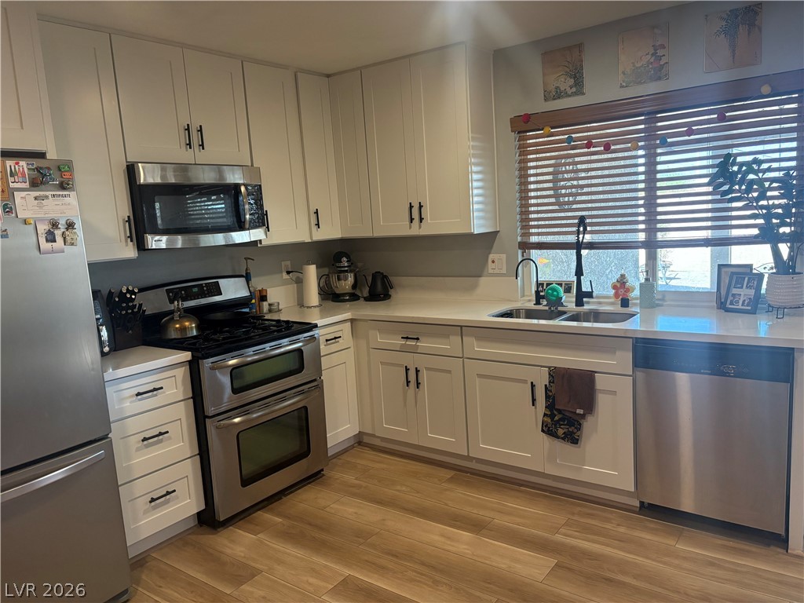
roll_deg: +3.4
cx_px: 402
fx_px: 604
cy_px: 302
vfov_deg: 53.1
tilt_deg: -8.5
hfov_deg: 67.3
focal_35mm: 26
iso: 200
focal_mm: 5.96
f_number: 1.6
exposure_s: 1/120
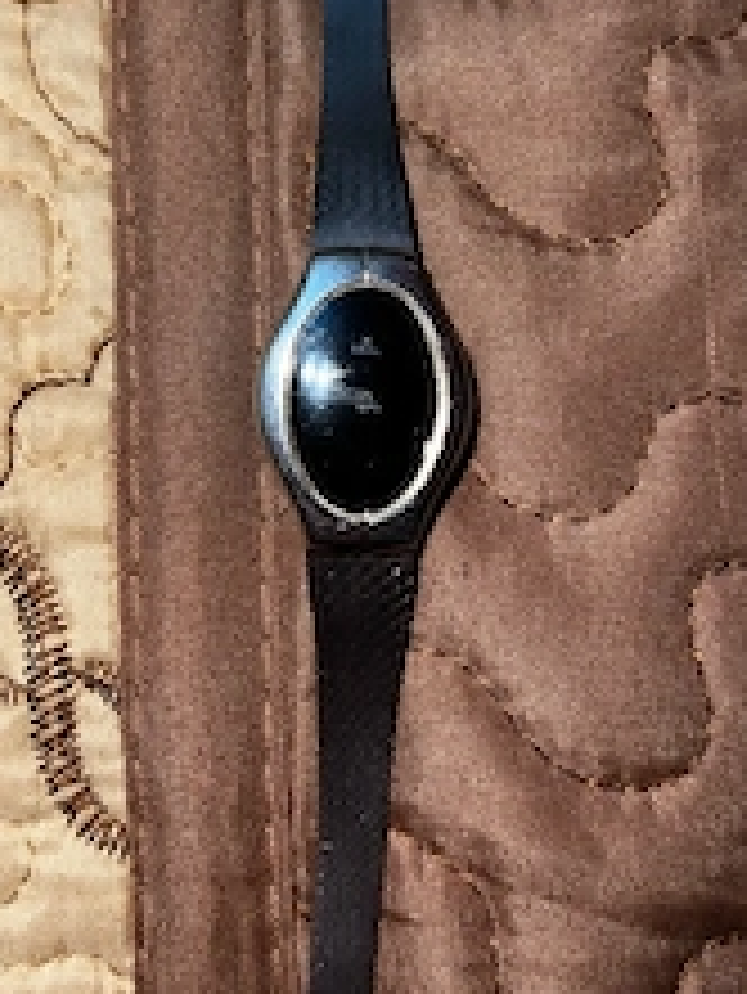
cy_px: 382
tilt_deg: -79.0
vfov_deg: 40.2
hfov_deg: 30.8
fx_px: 1351
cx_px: 306
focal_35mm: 47
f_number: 1.5
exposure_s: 1/78
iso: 32
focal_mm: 5.7
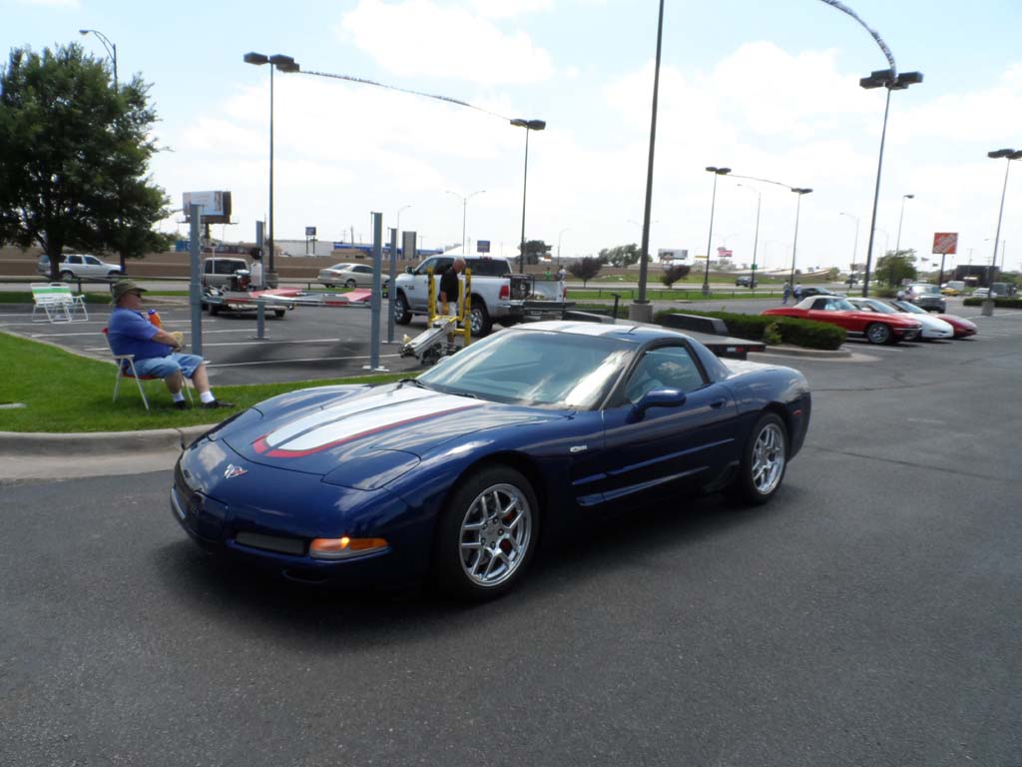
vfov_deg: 56.8
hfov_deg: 71.6
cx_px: 511
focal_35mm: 24
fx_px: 709
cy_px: 384
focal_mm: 4
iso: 80
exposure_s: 1/500
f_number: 4.5
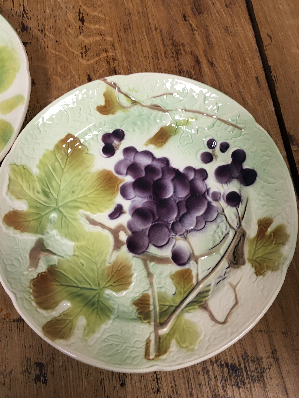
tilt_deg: -74.2
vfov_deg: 61.7
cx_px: 150
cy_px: 199
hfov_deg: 48.2
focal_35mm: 29
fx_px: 334
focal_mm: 4.15
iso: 64
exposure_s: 1/33
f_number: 2.2
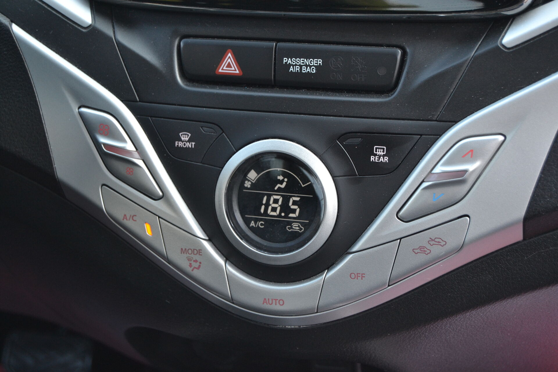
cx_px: 279
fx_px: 1162
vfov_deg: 18.2
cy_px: 186
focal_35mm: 75
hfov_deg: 27.0
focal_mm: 50
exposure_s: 1/60
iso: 720
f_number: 5.6
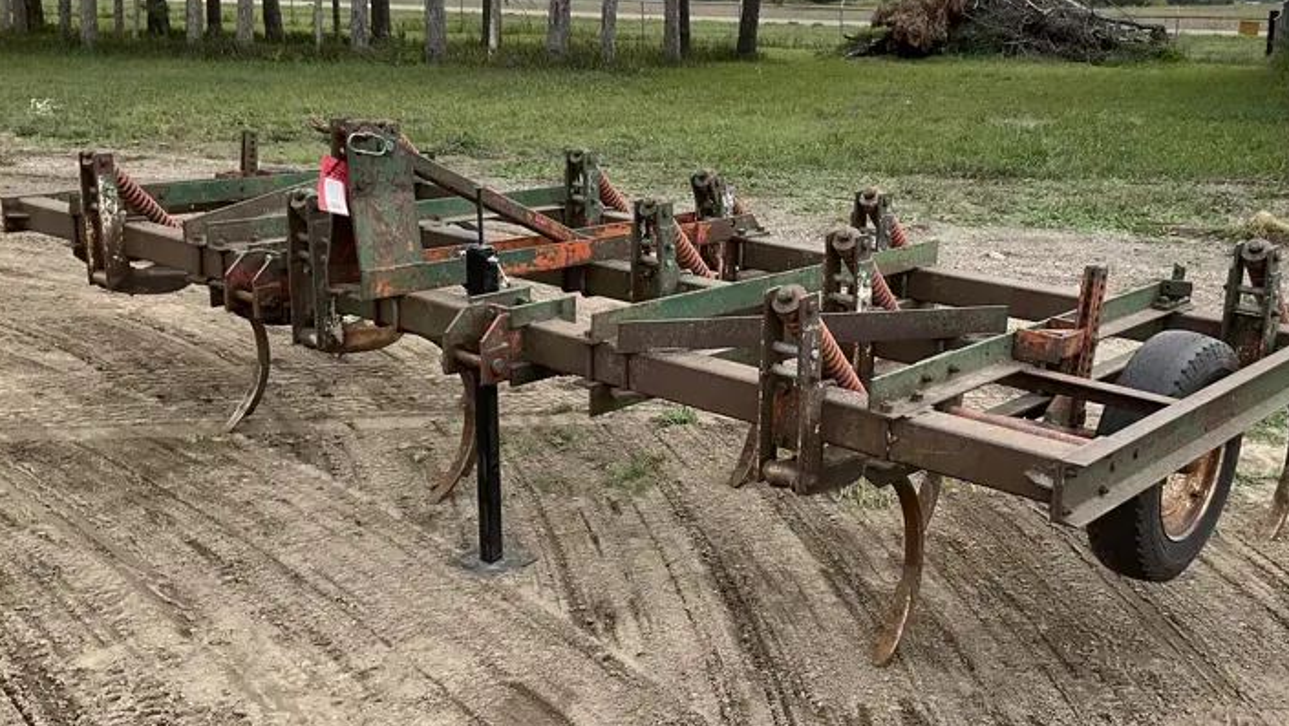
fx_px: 1470
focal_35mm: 43
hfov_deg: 47.1
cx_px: 770
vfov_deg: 27.7
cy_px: 375
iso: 25
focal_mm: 3
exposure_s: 1/524
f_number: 1.8
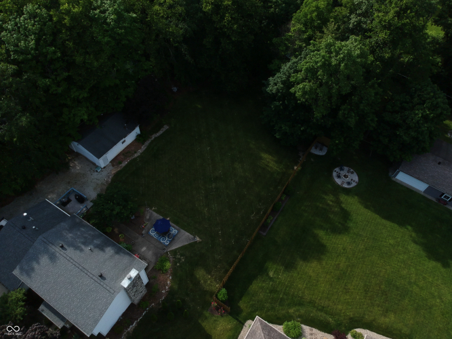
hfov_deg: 69.4
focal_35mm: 25
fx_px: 326
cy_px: 170
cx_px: 226
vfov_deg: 54.9
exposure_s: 1/3200
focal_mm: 4.49
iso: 400
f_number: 2.6
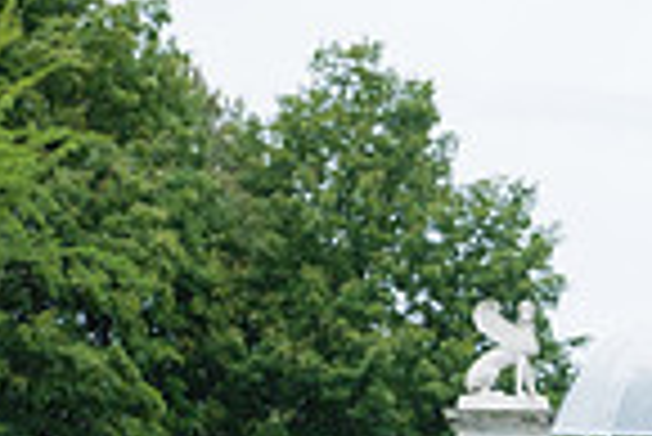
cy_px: 641
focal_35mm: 193
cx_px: 778
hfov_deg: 10.5
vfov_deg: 7.0
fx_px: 3499
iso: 200
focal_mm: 31.1
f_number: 2.8
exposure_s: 1/1000
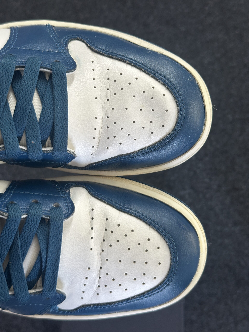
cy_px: 166
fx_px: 460
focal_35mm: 48
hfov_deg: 30.3
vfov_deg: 39.7
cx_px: 124
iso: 80
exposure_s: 1/50
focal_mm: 6.86
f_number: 1.78
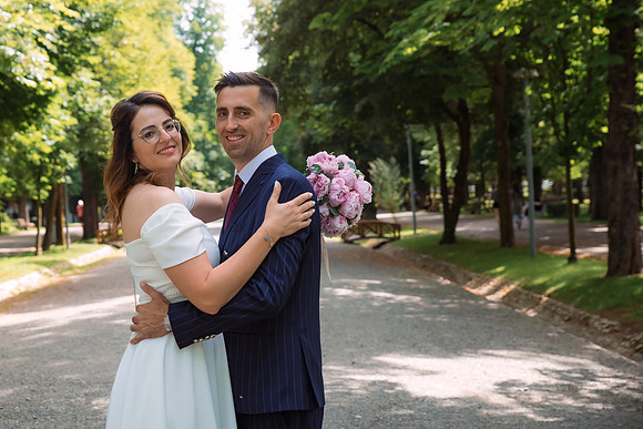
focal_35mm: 67
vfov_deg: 20.2
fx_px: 1202
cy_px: 171
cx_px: 257
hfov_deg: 29.9
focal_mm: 56
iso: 500
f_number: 4
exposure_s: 1/400
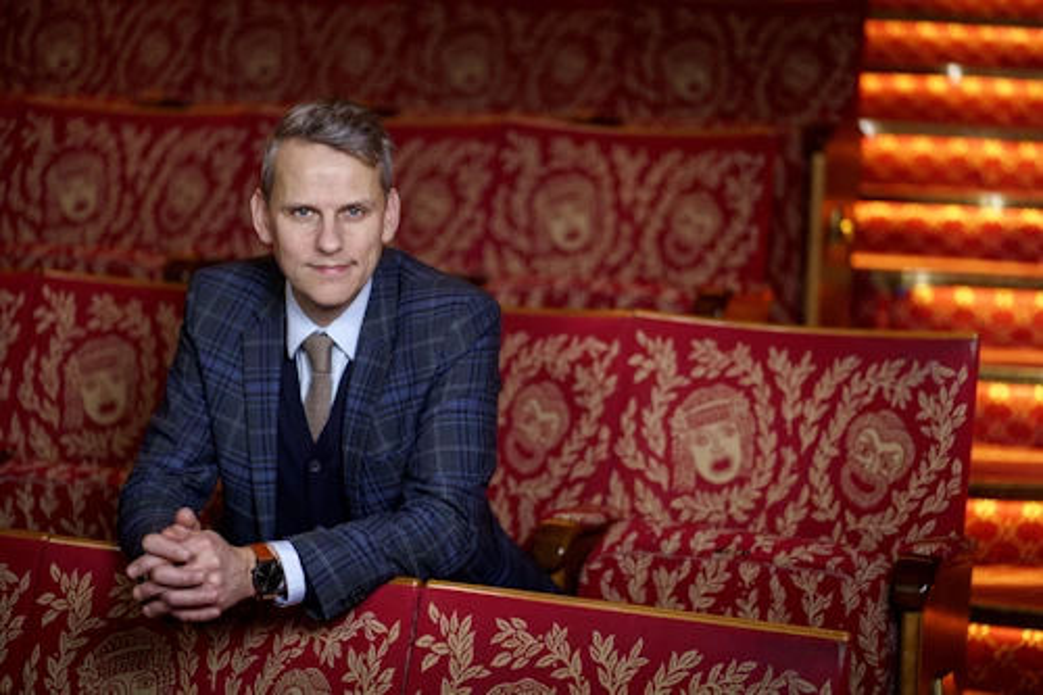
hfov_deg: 23.9
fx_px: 2462
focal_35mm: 85
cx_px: 522
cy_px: 348
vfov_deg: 16.1
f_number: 2
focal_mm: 85
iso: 320
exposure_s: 1/160
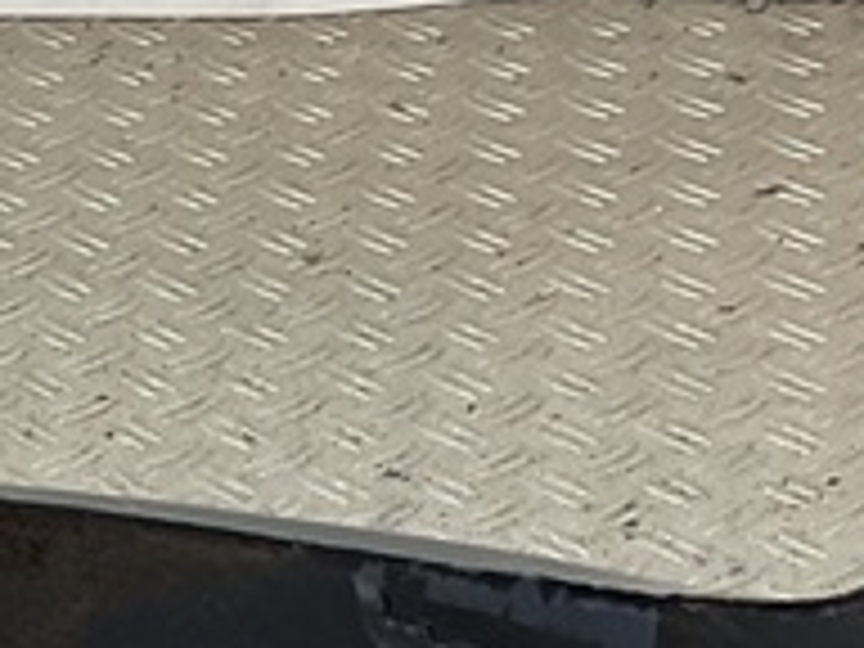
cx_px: -410
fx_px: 3794
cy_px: 1318
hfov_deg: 12.4
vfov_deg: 9.1
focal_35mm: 152
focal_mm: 3
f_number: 1.8
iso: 40
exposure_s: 1/120
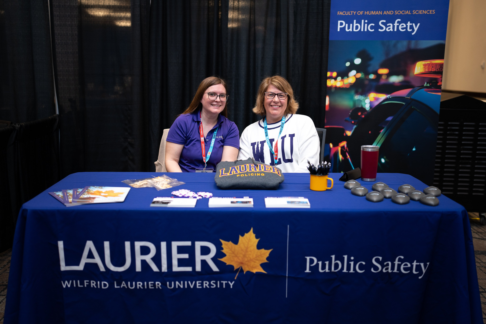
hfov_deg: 49.4
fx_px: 528
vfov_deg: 34.1
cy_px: 162
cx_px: 240
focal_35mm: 39
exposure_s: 1/200
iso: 640
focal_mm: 35
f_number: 1.8
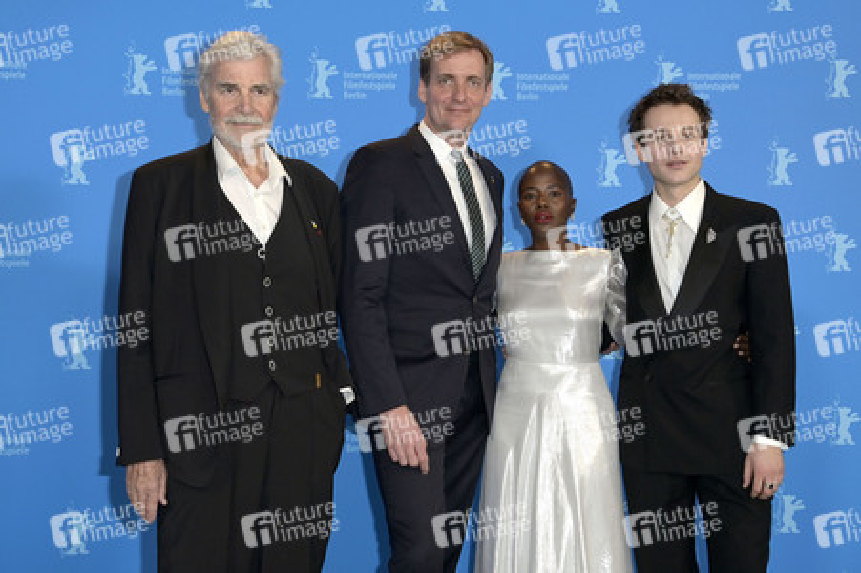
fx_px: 1147
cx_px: 430
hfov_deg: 41.1
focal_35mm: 48
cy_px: 286
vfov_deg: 28.0
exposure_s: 1/250
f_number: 5.6
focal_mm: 48
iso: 1000
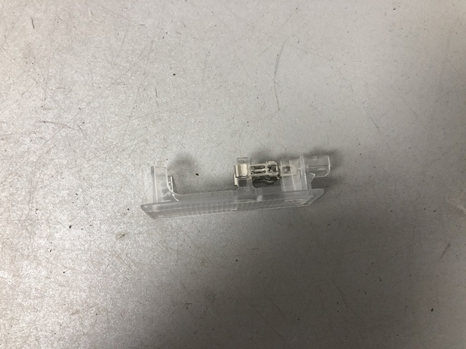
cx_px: 233
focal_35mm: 28
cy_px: 174
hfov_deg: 63.4
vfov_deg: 49.7
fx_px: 377
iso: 32
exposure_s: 1/25
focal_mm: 4
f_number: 1.8
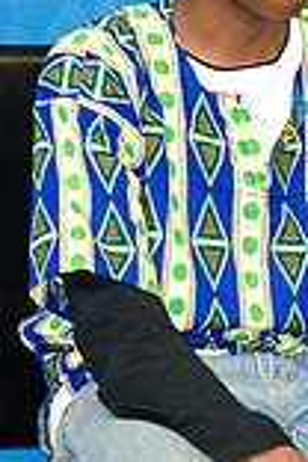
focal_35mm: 651
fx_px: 8354
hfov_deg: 2.1
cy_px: 335
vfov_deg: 3.2
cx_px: 278
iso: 800
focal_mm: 150
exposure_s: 1/160
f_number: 4.5
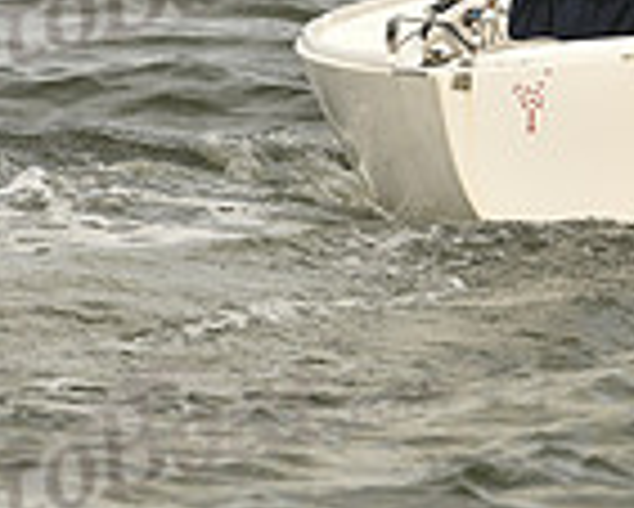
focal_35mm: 773
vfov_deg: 2.0
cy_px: -299
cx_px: 683
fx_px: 14515
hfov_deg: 2.5
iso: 320
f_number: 6.3
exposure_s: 1/1600
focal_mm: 200
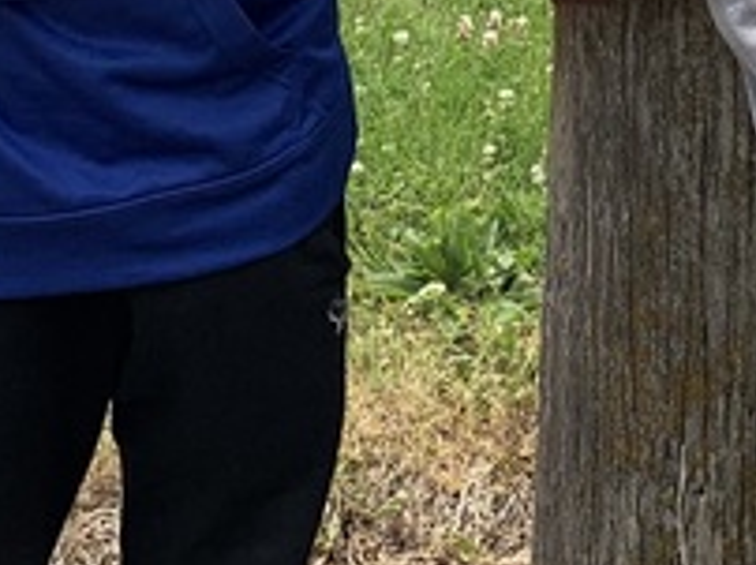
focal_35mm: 132
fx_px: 2879
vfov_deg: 10.4
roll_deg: -2.1
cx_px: 640
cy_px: -539
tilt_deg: -8.7
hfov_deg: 14.8
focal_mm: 4.25
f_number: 1.8
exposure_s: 1/2309
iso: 25
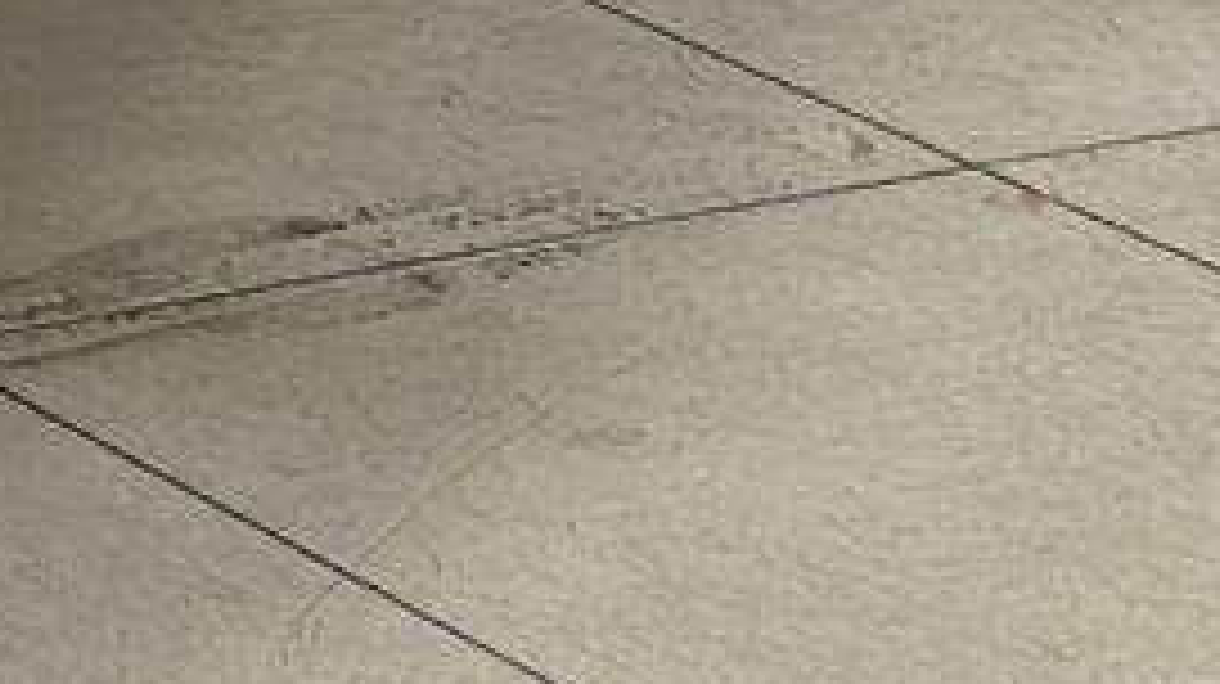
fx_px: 8987
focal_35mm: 278
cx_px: -1616
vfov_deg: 4.3
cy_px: -1008
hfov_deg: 7.3
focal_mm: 6.86
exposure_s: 1/141
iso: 80
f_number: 1.78
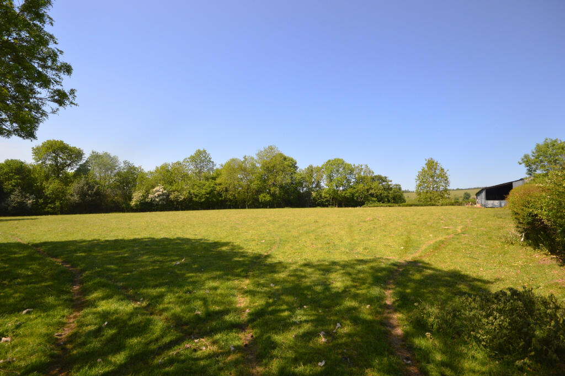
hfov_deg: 92.5
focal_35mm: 17
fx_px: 271
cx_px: 282
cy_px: 188
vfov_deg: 69.6
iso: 400
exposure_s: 1/400
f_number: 11
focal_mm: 11.5
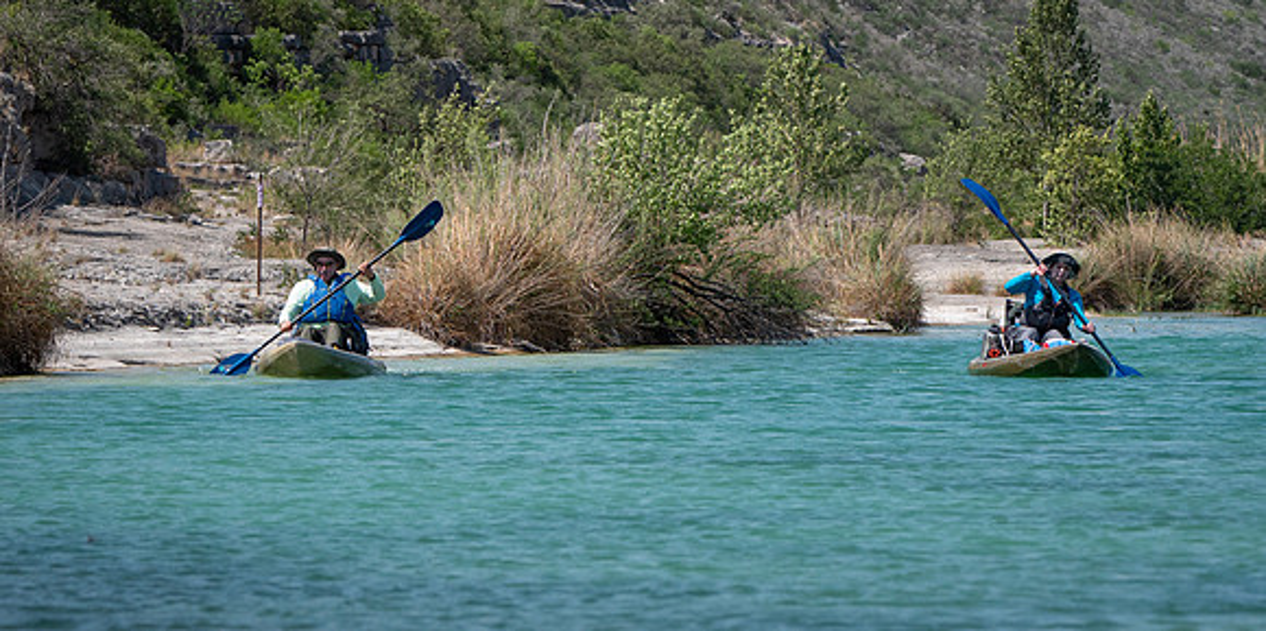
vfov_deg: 4.5
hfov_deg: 9.0
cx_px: 539
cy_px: 286
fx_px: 8069
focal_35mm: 247
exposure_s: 1/2500
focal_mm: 96
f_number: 5
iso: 200
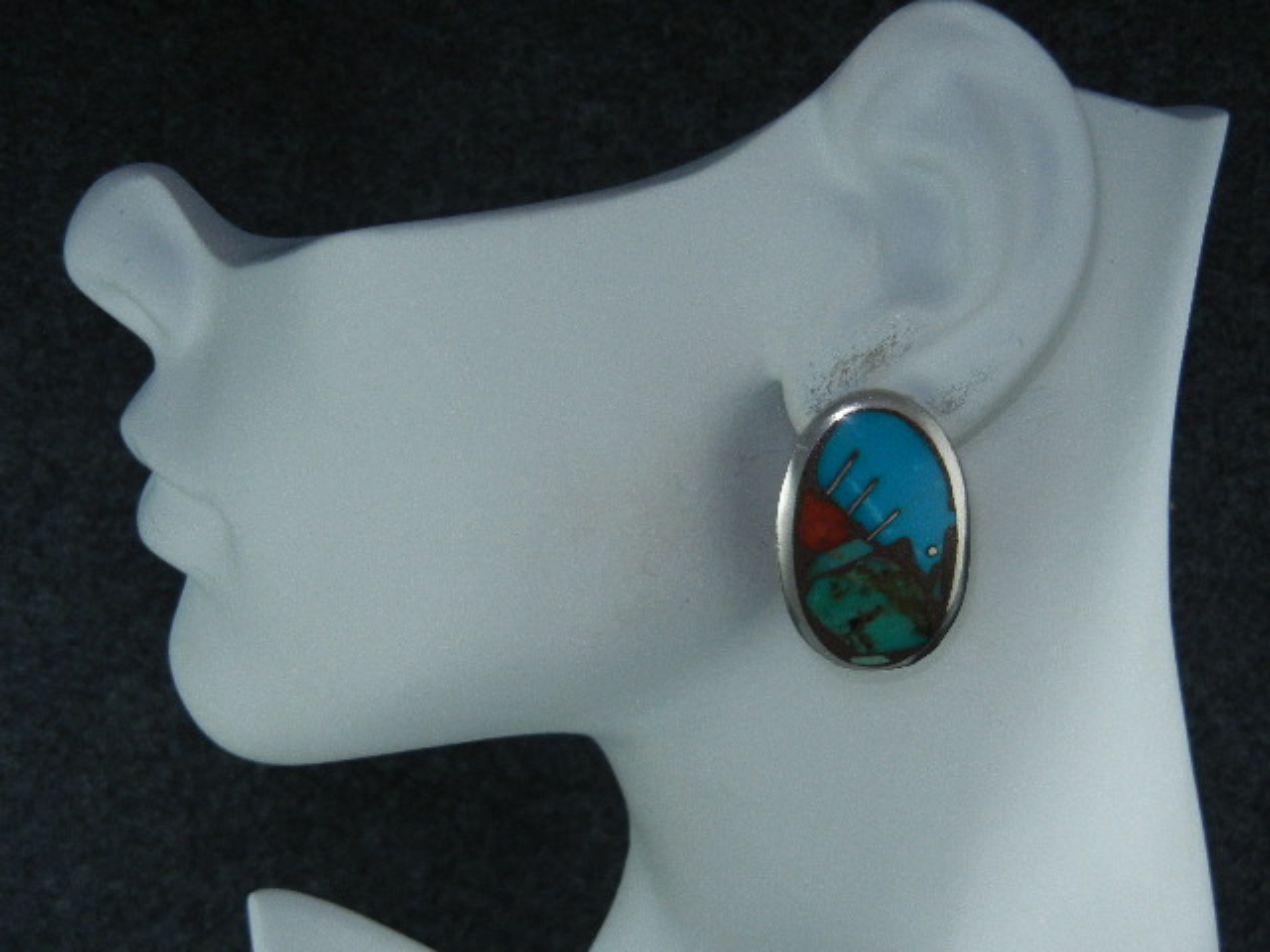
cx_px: 635
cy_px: 476
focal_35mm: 59
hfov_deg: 32.7
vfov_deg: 24.8
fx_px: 2165
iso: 441
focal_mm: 10.6
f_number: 8
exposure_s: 1/30
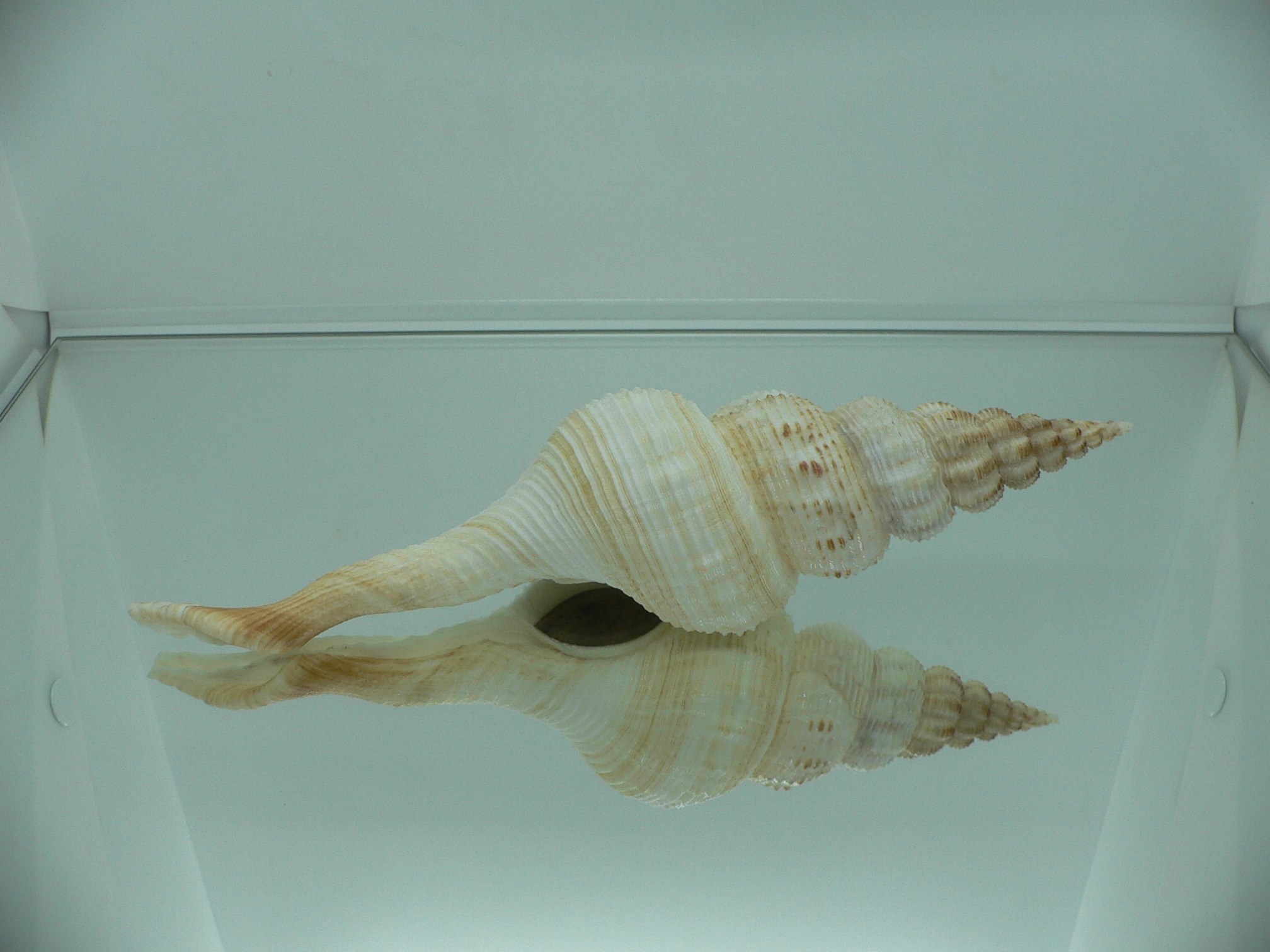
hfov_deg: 52.6
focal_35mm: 35
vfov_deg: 40.7
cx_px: 635
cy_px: 476
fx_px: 1284
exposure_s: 1/60
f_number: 2.8
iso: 80
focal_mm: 4.6
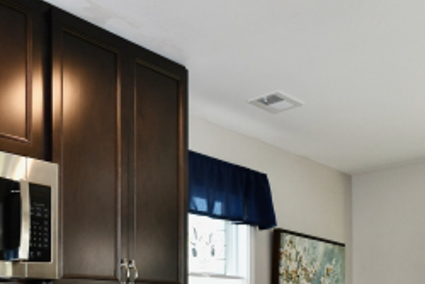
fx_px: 496
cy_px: 337
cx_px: -71
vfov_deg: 28.1
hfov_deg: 36.8
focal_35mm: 42
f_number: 6.3
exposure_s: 1/60
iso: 640
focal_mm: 14
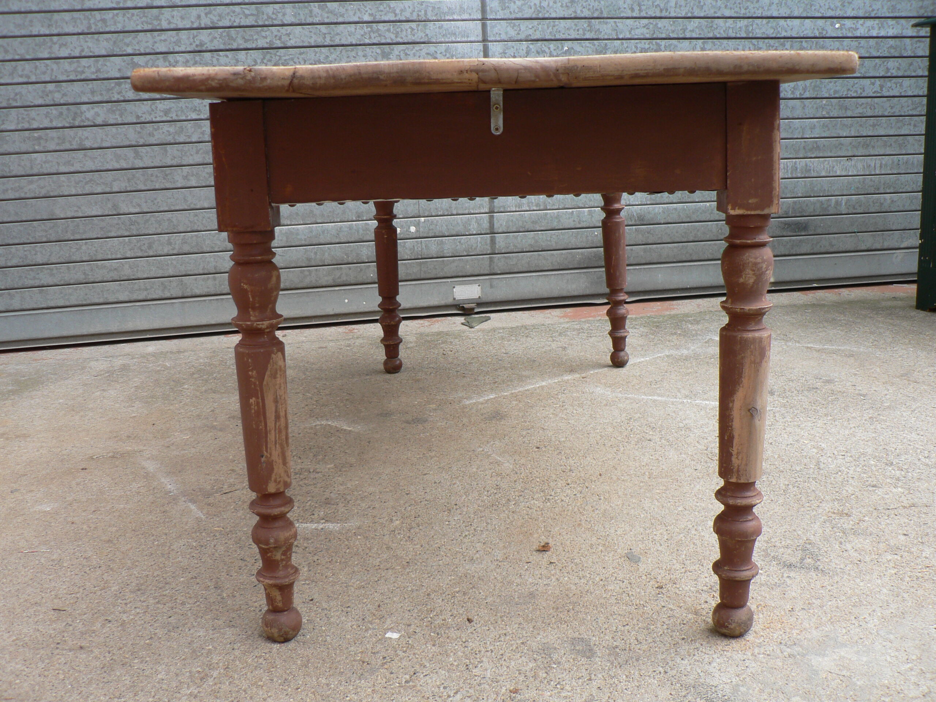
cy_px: 351
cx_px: 468
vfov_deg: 39.7
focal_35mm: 36
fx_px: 973
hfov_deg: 51.4
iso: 80
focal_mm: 6
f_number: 2.8
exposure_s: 1/250
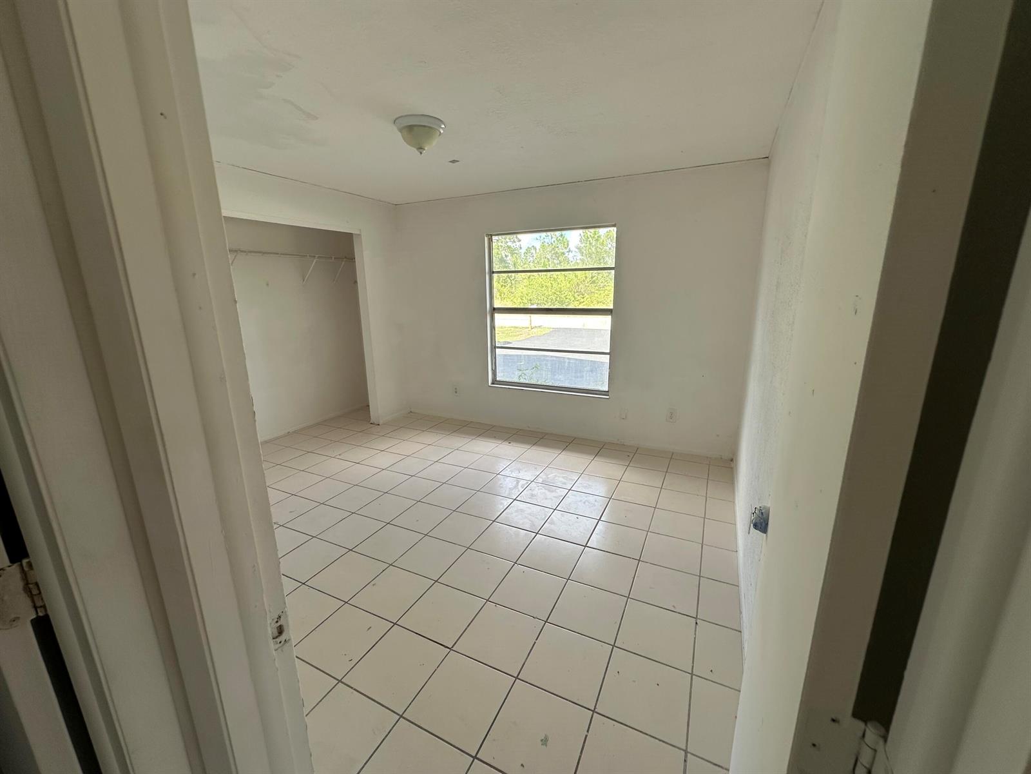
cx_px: 516
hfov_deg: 102.1
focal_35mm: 14
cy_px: 387
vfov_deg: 85.7
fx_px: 417
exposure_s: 1/169
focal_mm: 2.22
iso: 40
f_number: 2.2
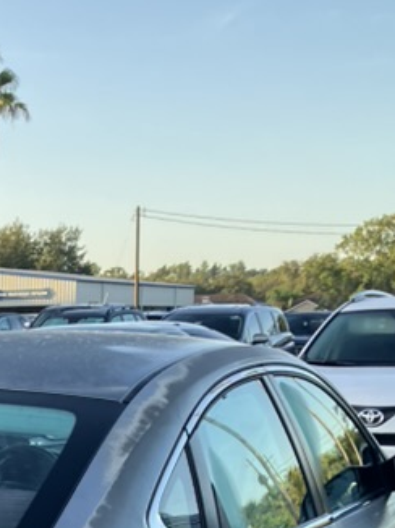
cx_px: -134
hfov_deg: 15.8
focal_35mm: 88
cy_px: 706
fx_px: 1341
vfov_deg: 20.2
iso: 25
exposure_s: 1/211
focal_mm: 3.99
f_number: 1.8
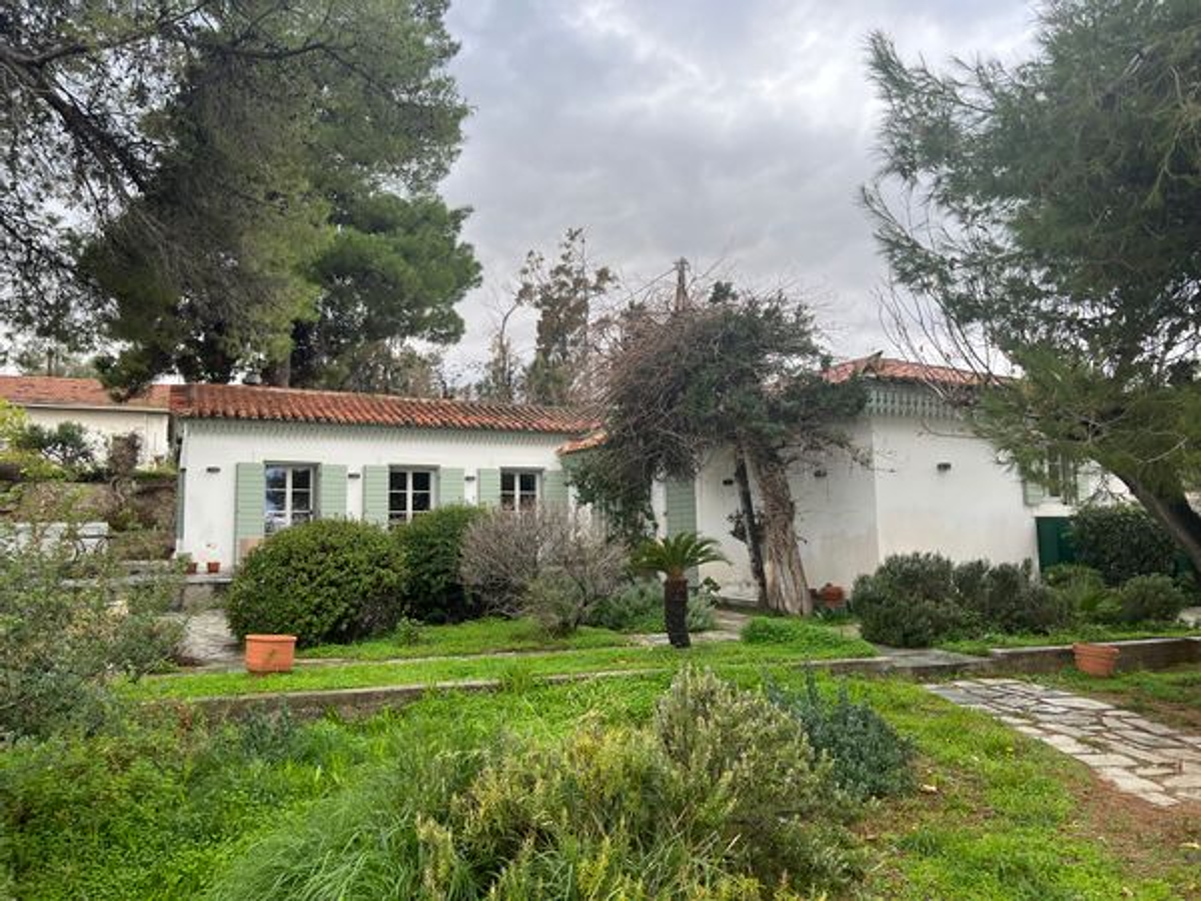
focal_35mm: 26
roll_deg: +1.3
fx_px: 902
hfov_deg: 67.3
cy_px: 450
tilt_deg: +5.9
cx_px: 600
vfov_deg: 53.1
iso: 50
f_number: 1.5
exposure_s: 1/461
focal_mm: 5.7
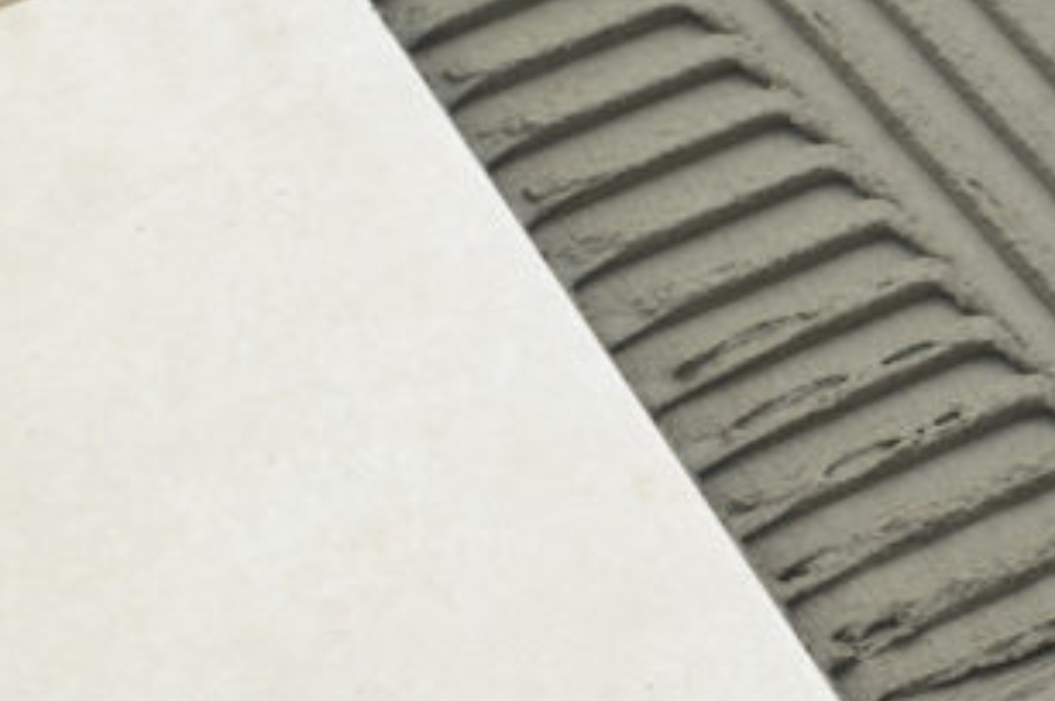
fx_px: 4889
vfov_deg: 8.2
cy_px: 352
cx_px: 1120
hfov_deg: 12.1
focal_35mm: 167
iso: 200
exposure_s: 1/80
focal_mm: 50
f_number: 4
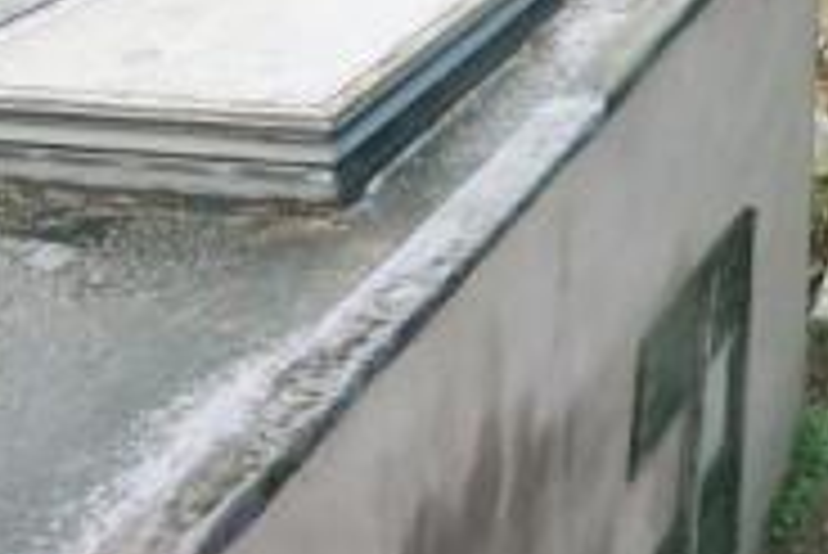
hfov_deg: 29.5
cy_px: -263
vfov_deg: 20.6
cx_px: 1019
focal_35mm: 57
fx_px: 1312
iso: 2500
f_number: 7.1
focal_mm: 16
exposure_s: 1/500
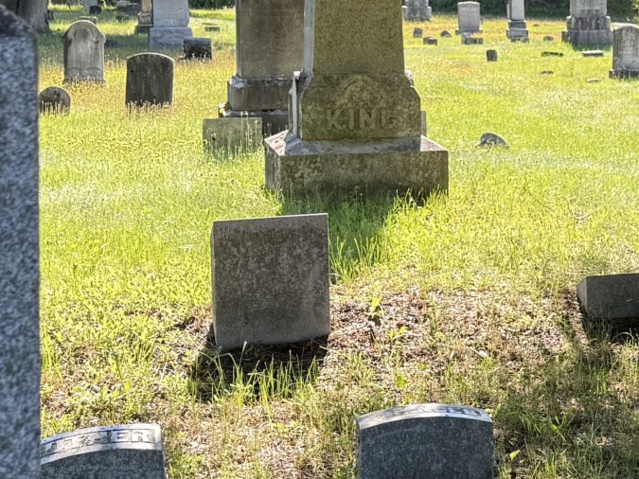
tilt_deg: -3.9
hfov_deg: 20.8
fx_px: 1680
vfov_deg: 16.1
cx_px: 645
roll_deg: -0.1
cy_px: 80
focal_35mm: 91
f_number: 1.78
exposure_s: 1/715
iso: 80
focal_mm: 6.76
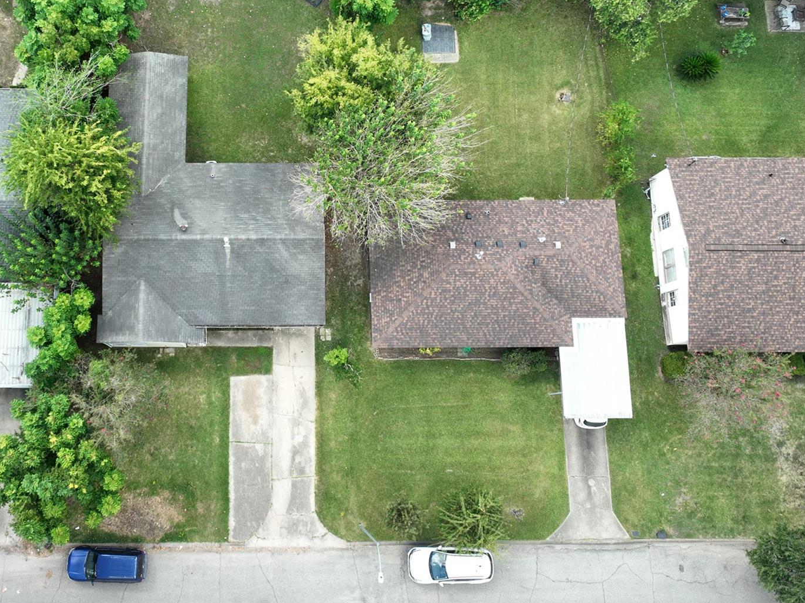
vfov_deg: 39.4
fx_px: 837
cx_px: 272
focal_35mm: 36
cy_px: 225
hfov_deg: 50.5
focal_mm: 12.29
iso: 100
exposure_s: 1/320
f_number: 2.8
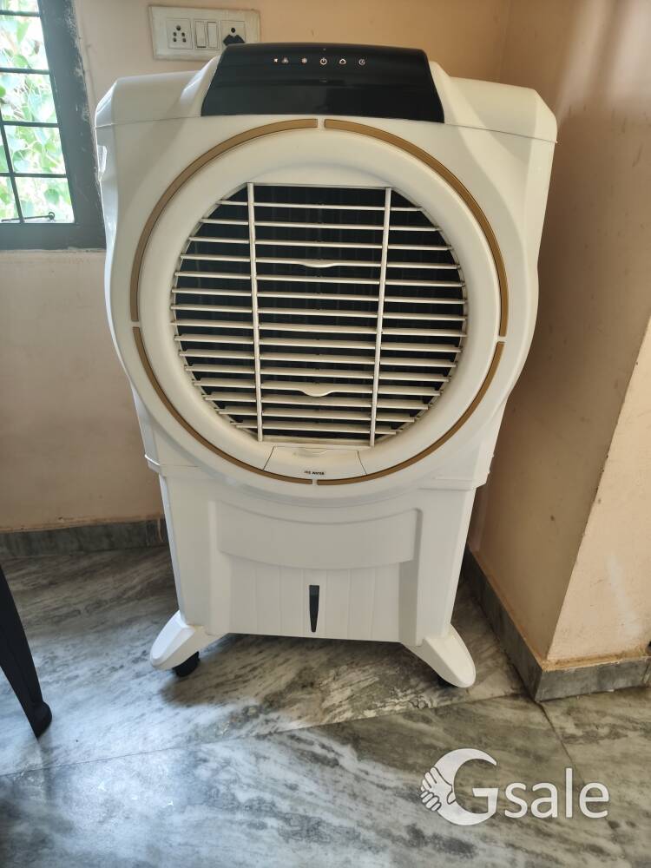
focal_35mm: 23
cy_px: 434
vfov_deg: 73.9
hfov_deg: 58.9
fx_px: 577
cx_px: 326
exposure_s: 1/33.3
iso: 1600
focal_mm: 6.07
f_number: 1.7
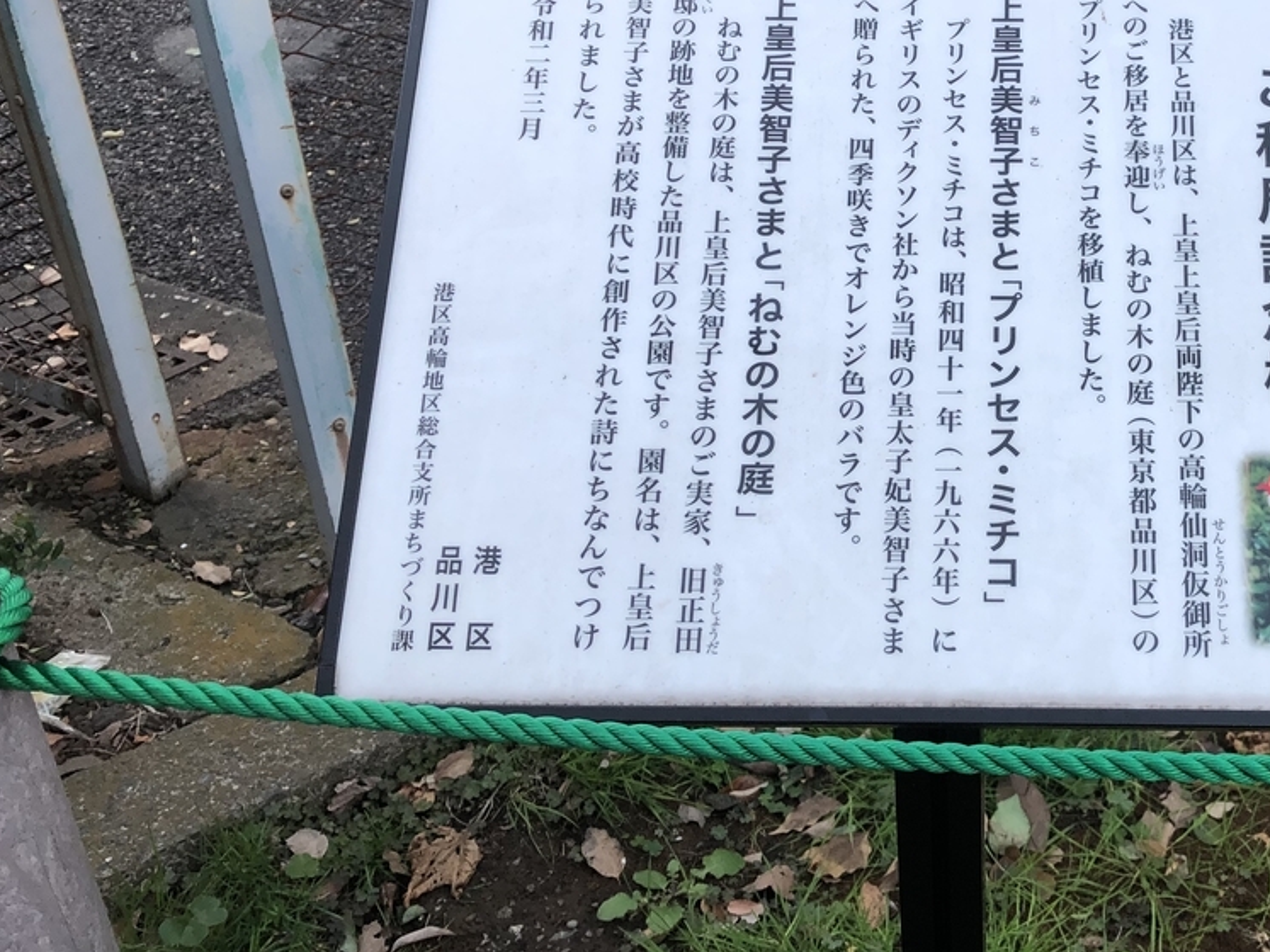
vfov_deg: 32.0
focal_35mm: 45
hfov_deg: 40.4
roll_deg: +0.5
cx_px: 1017
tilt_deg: -25.1
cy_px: 350
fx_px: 1651
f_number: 1.8
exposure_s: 1/120
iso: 40
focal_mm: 3.99
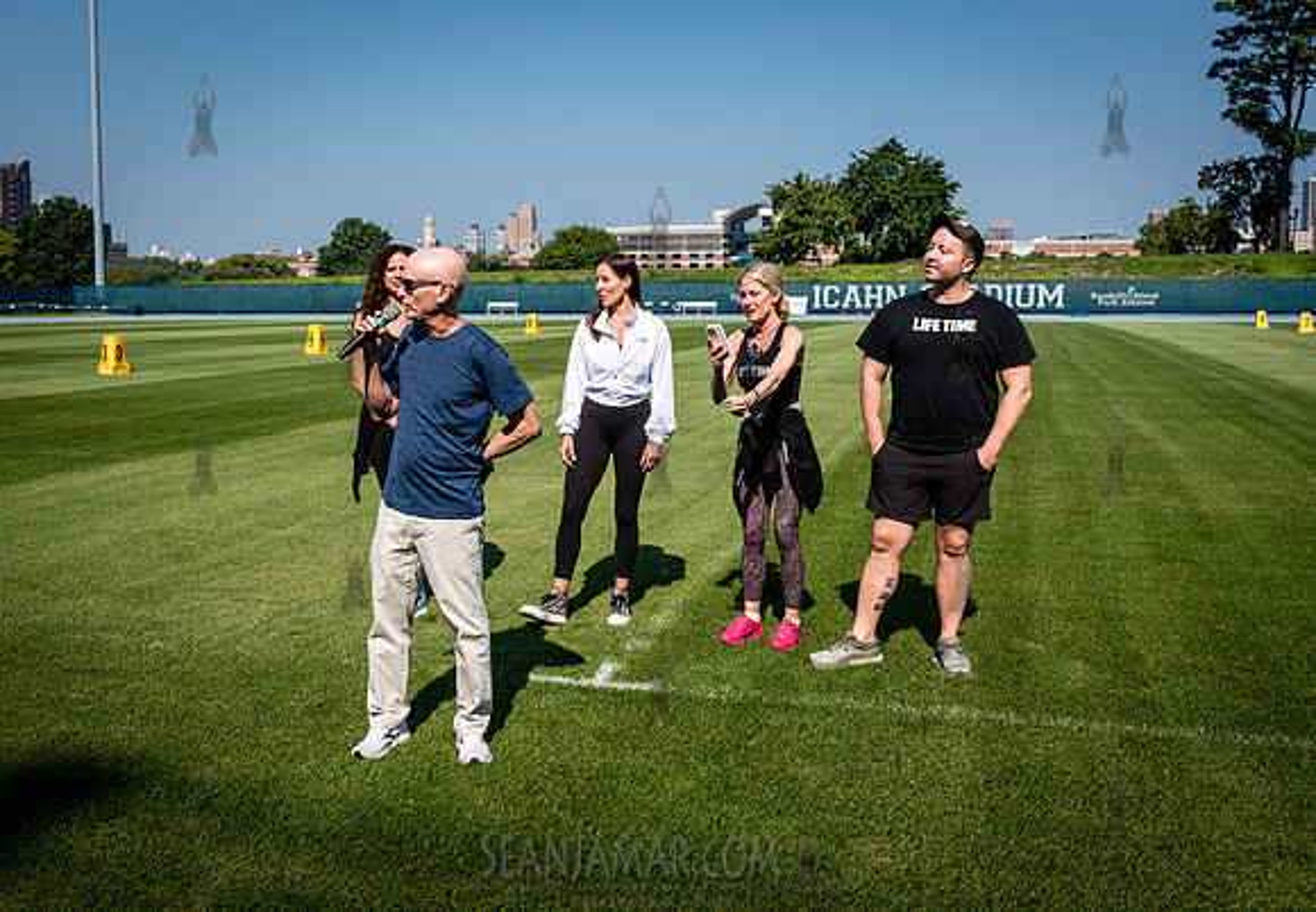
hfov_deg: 51.3
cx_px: 575
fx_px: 1366
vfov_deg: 36.9
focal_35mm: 37
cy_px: 396
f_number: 5.6
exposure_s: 1/2500
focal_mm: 31
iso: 400
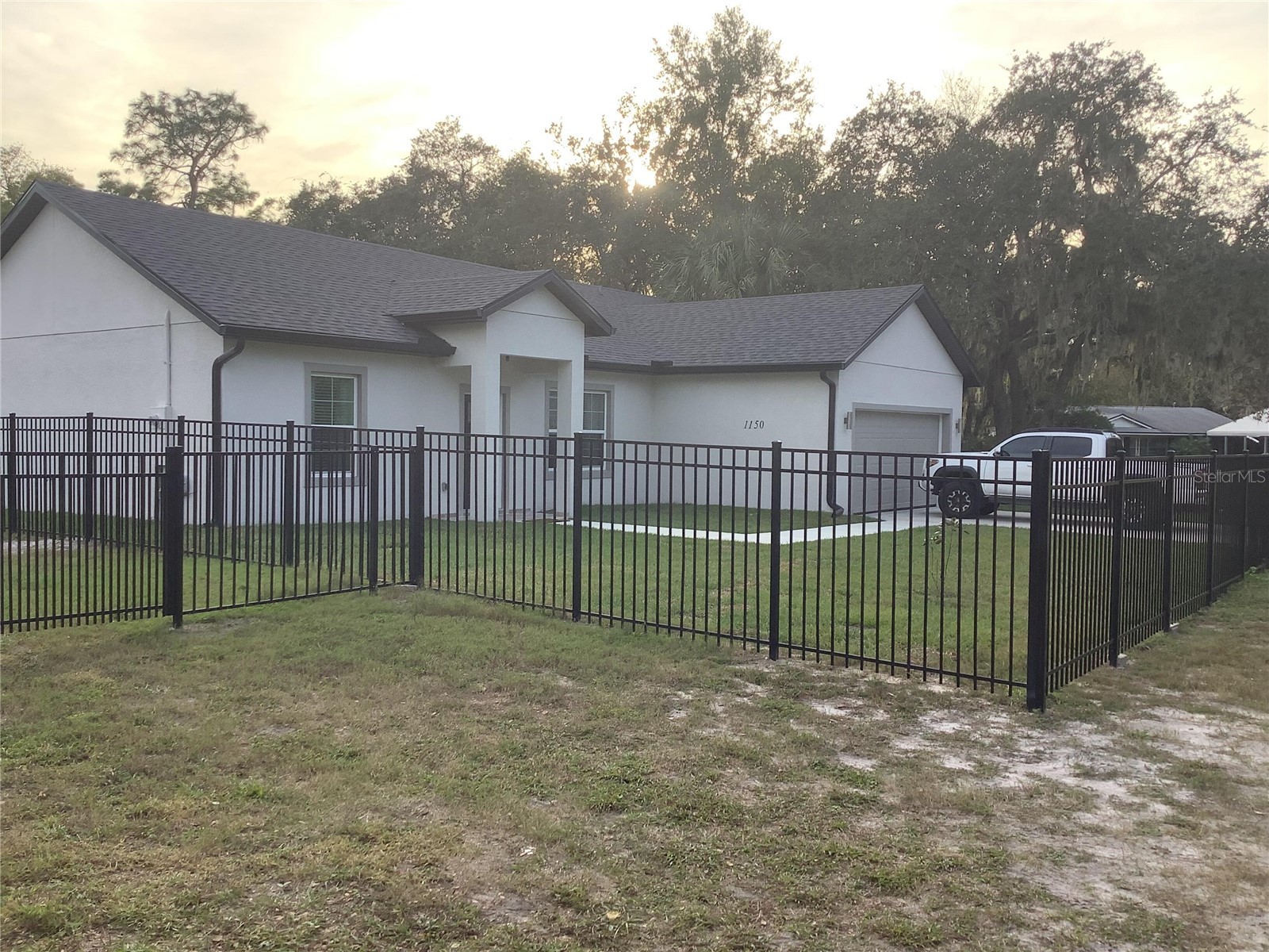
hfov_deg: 58.4
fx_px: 1136
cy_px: 476
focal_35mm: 31
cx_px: 634
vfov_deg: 45.4
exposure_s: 1/248
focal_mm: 3.3
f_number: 2.4
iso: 25
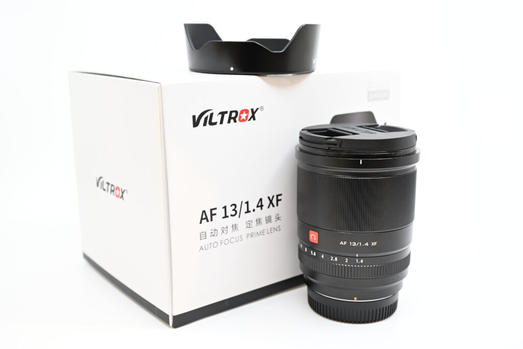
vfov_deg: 32.6
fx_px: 596
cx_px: 262
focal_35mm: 41
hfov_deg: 47.4
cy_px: 174
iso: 800
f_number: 7.1
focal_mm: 41
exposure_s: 1/100
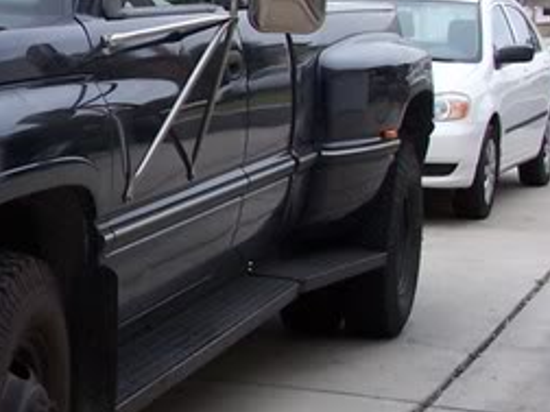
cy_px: 198
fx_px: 1764
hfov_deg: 16.4
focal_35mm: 111
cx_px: -231
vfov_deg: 13.3
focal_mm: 6
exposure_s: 1/500
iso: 80
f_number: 2.8
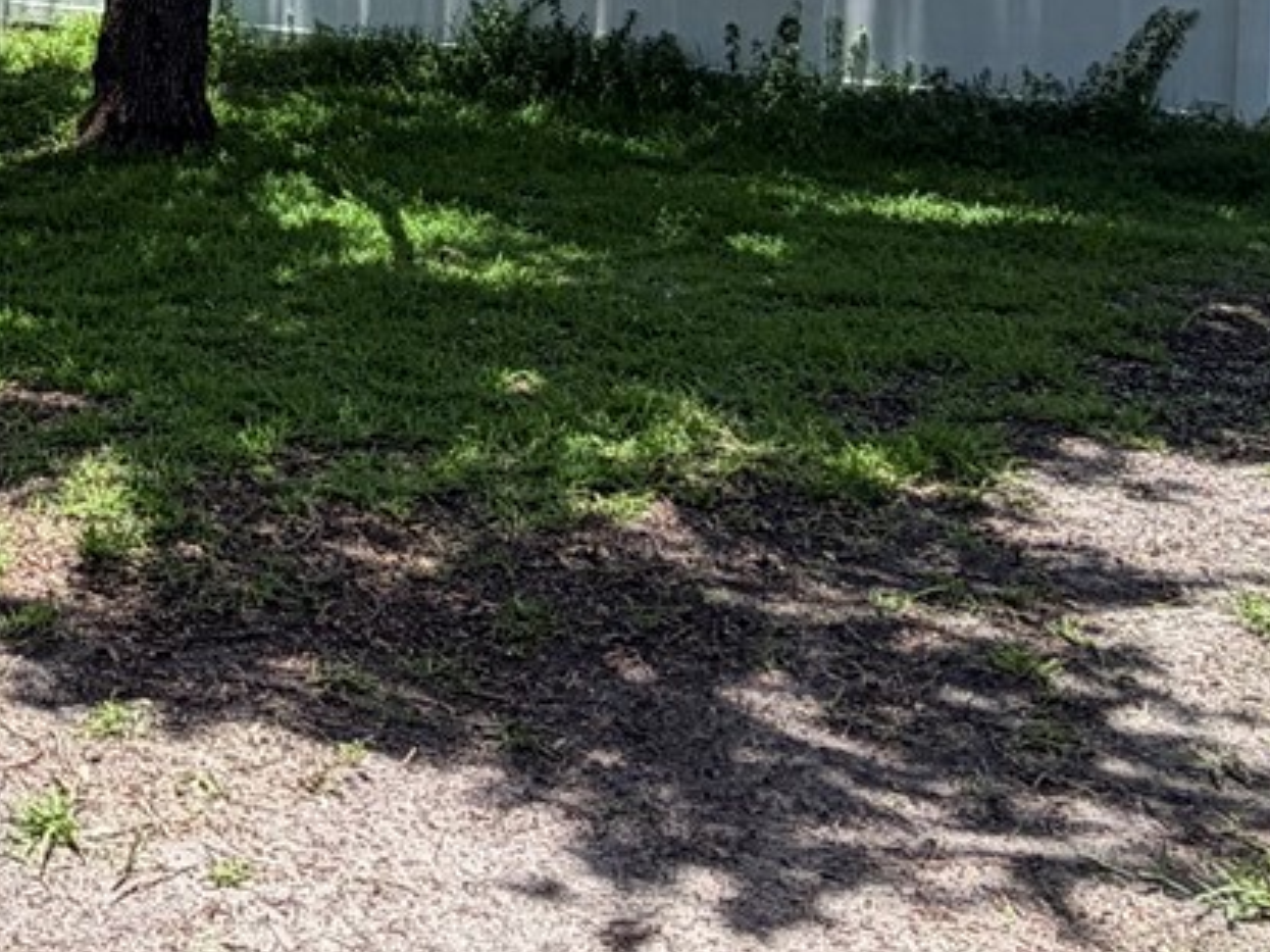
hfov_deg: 30.2
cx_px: -257
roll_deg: -1.1
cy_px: -98
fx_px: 1981
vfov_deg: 25.1
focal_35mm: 54
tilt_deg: -0.7
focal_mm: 2.22
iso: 40
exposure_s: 1/549
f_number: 2.2
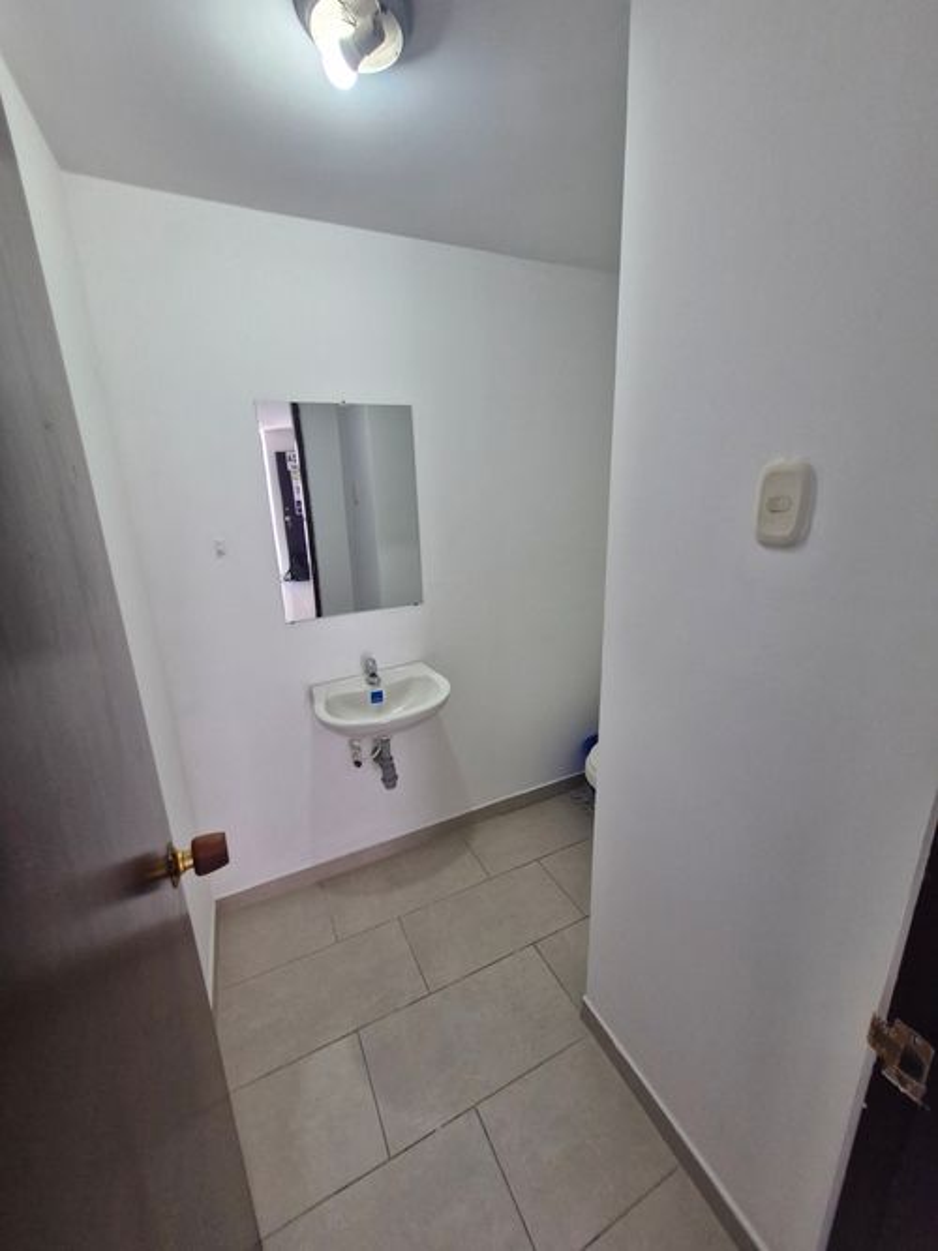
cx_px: 469
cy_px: 626
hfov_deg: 89.9
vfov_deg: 106.2
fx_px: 470
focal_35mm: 13
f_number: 2.2
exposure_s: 1/60
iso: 160
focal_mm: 1.74
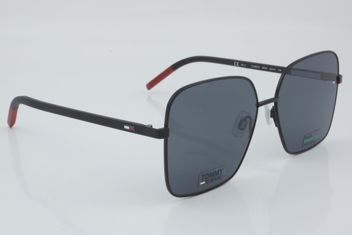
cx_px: 176
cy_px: 118
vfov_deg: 18.2
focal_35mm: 75
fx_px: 733
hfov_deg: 27.0
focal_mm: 50
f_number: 32
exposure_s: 1/3
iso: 100
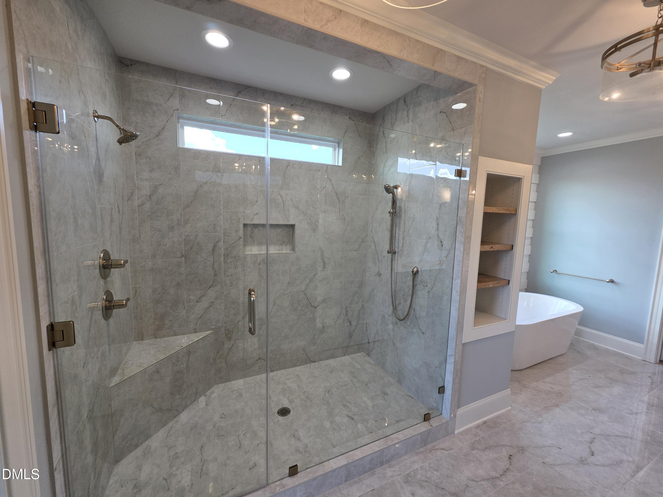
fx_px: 249
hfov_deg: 106.2
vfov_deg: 89.9
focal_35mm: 13
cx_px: 332
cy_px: 248
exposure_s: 1/120
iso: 64
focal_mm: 2.2
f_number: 1.9
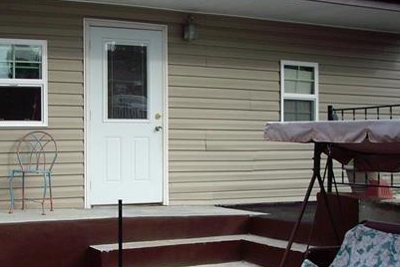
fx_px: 700
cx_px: 126
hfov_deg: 31.6
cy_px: 165
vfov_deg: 21.6
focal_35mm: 63
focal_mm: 6.2
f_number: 4.3
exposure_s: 1/200
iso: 100
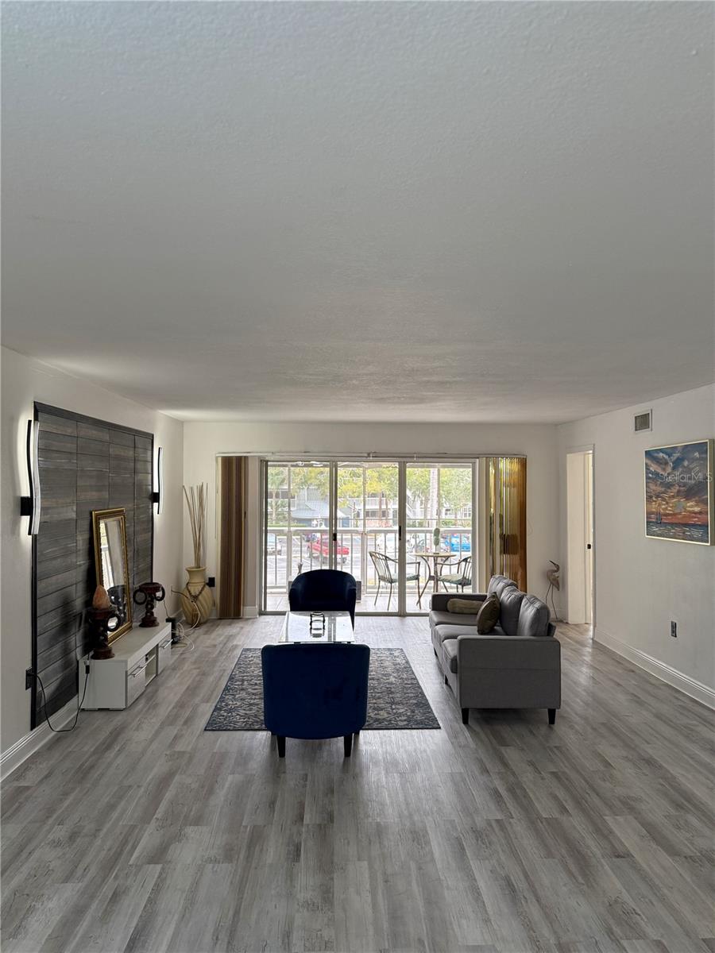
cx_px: 358
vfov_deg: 71.6
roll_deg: -0.8
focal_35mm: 24
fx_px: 661
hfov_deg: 56.8
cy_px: 476
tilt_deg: +1.3
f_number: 1.78
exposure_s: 1/60
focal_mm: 6.76
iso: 200
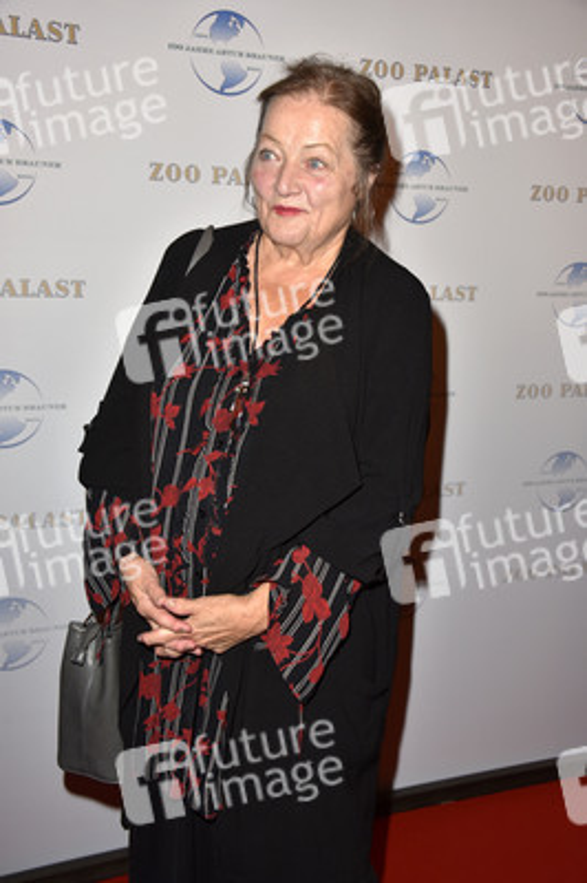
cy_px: 442
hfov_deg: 31.8
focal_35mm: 42
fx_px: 1029
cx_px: 294
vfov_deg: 46.4
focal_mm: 42
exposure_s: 1/40
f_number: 6.3
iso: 1000
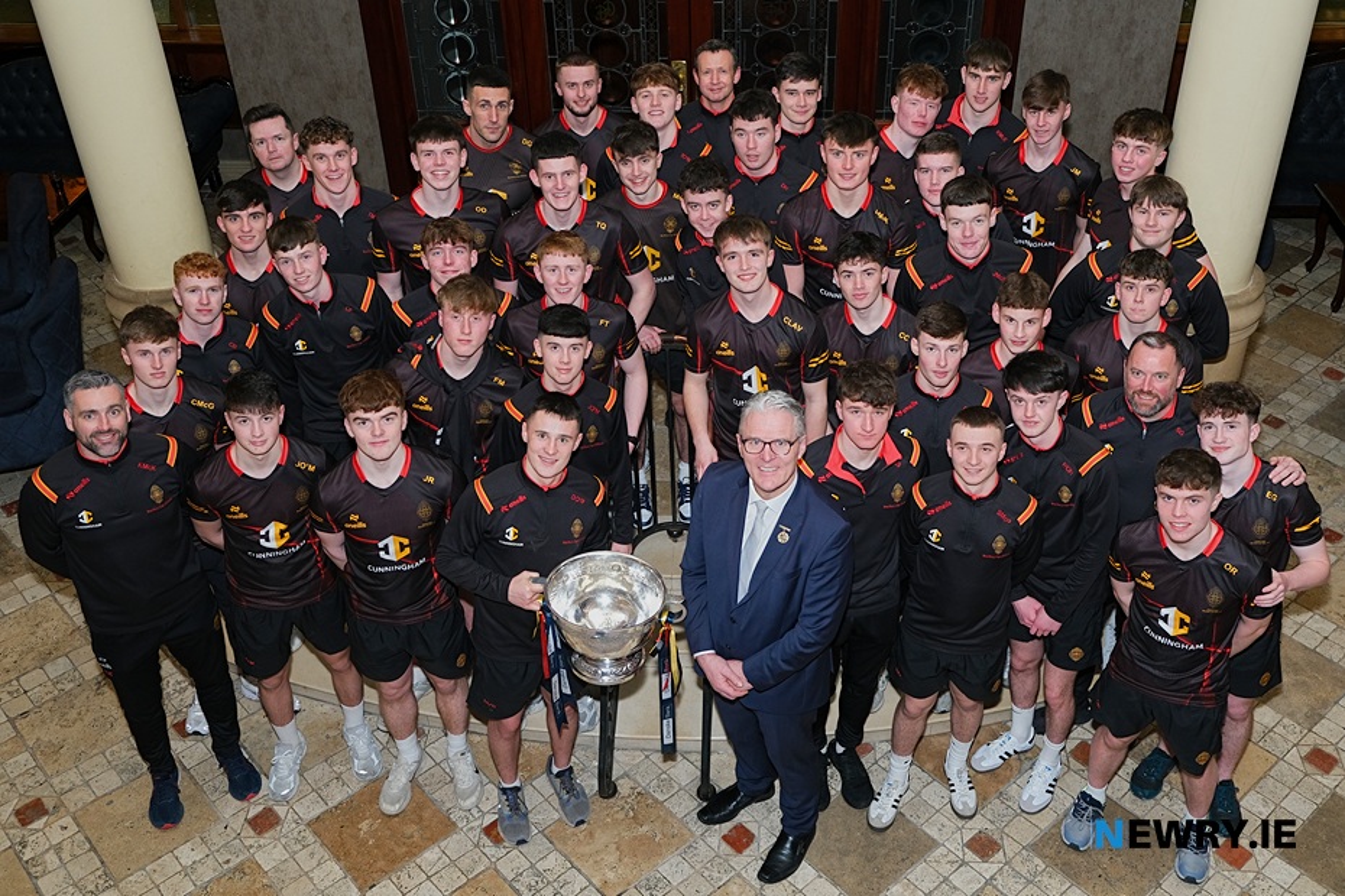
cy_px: 448
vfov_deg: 41.1
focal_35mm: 32
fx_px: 1195
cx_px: 672
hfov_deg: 58.7
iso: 800
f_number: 3.6
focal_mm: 21.4
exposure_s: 1/125
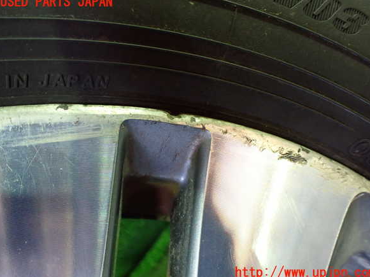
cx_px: 188
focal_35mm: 31
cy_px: 138
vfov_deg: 45.4
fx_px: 331
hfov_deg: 58.4
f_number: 2.3
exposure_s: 1/40
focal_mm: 5.4
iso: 800
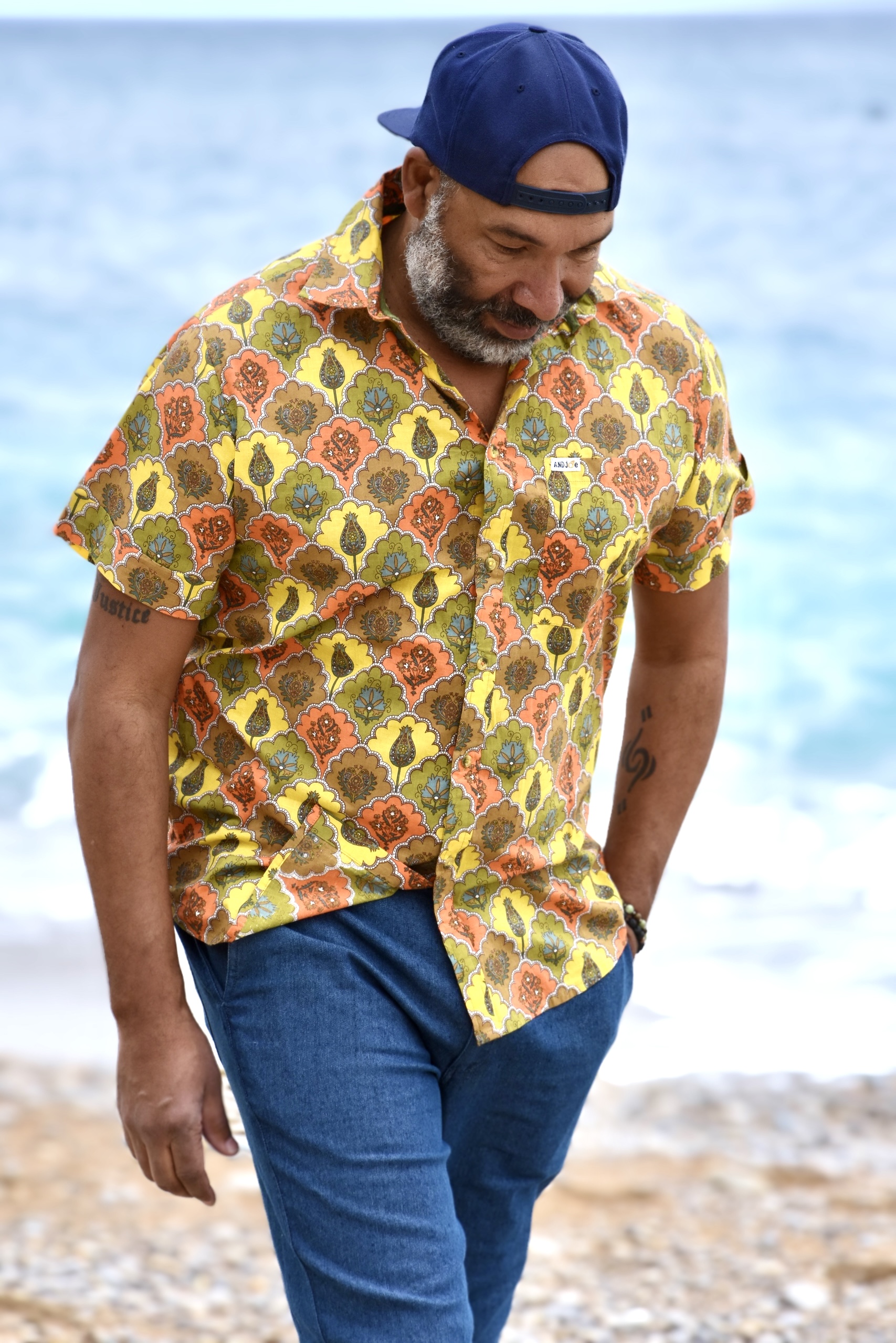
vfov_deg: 13.0
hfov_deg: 8.7
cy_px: 672
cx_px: 448
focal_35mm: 158
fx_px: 5879
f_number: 8
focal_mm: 105
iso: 640
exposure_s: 1/1000
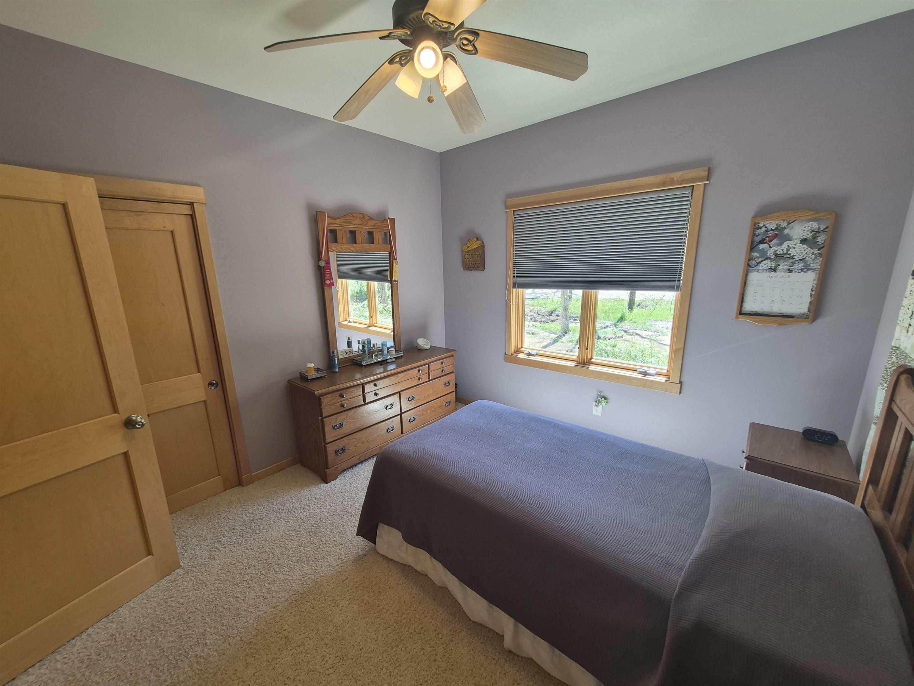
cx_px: 457
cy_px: 343
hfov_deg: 106.2
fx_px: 343
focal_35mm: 13
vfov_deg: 89.9
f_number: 2.2
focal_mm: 1.74
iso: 64
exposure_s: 1/60
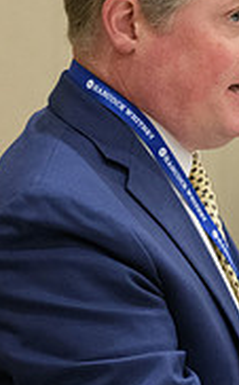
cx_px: 491
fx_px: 2660
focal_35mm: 254
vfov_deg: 8.3
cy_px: 227
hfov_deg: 5.0
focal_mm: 52
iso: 3200
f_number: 2.8
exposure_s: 1/160
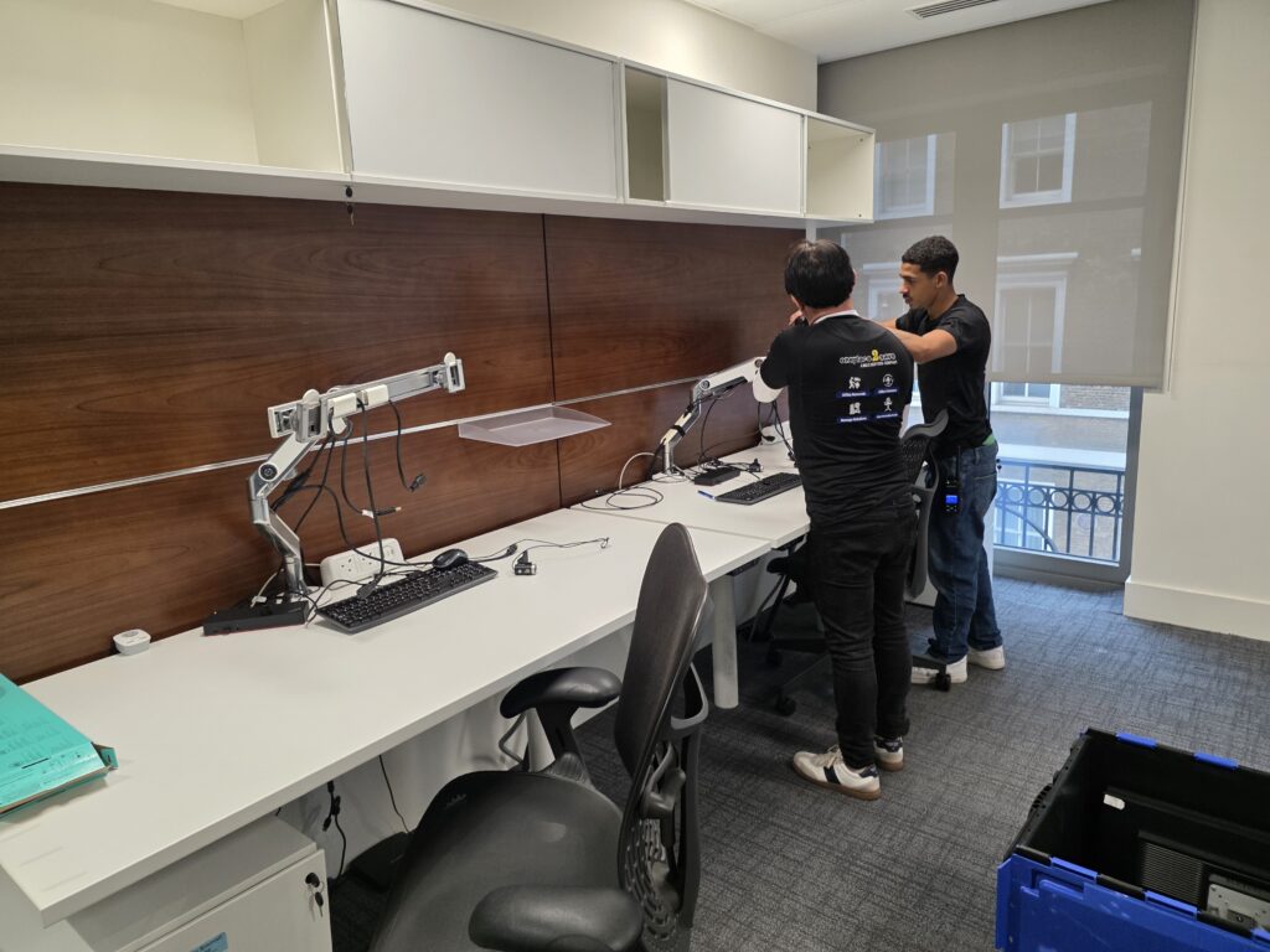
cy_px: 476
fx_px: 844
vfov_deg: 58.9
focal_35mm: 23
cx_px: 635
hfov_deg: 73.9
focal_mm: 6.3
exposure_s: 1/100
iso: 160
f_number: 1.7
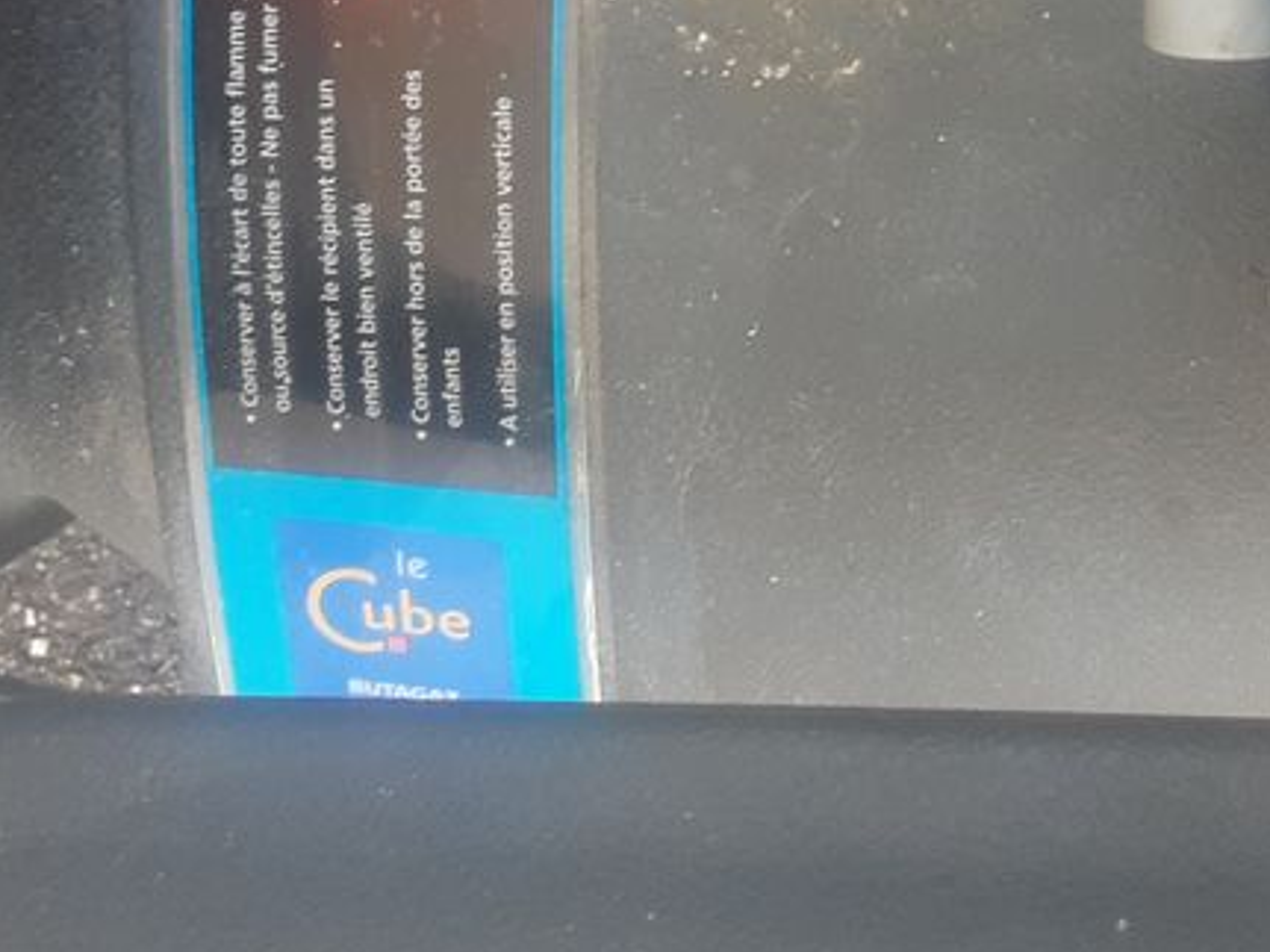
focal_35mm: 65
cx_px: 919
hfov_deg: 29.5
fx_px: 2384
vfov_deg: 21.4
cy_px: -97
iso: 64
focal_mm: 2.9
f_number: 1.9
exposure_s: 1/100
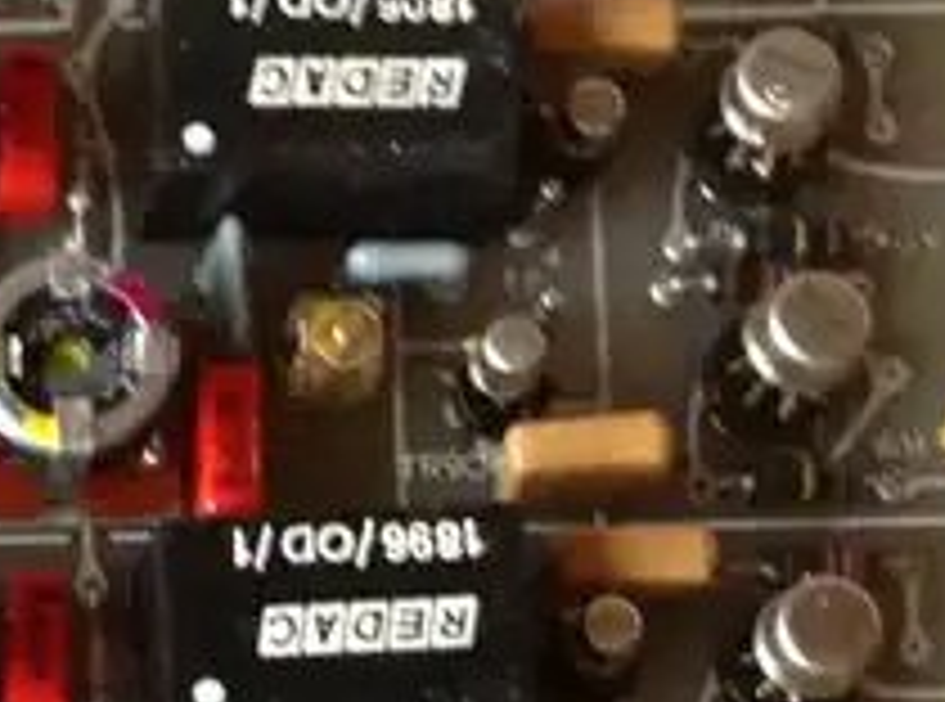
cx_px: -558
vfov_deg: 8.6
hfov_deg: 11.3
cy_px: 1170
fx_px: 4543
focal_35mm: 167
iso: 320
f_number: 2.4
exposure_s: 1/15
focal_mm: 4.28
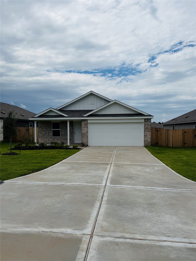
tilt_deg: -1.0
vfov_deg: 71.6
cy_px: 130
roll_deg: +1.0
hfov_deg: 56.8
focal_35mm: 24
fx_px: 181
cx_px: 98
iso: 80
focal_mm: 6.76
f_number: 1.78
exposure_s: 1/14286
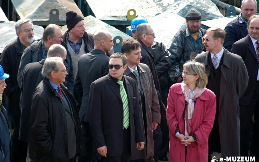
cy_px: 81
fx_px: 1676
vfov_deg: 5.5
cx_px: 129
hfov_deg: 8.8
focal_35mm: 238
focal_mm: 155
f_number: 5.6
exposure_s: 1/160
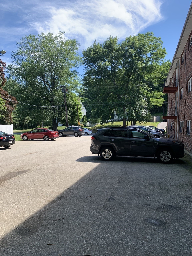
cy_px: 128
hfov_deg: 53.1
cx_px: 96
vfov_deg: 67.3
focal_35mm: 26
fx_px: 192
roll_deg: -1.3
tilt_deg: -0.5
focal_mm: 4.25
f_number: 1.8
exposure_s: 1/802
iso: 25
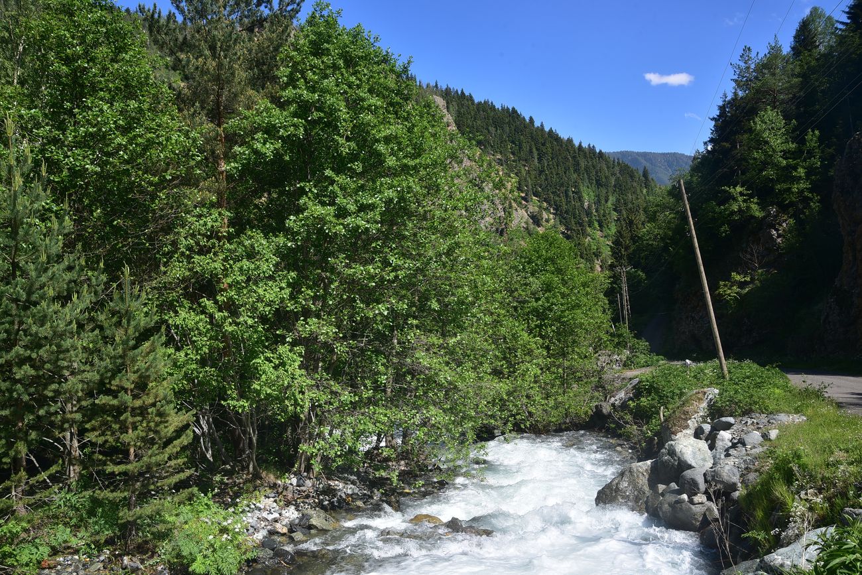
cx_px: 431
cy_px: 288
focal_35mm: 50
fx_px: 1197
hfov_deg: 39.6
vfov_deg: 27.0
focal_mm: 50
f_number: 13
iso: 160
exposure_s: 1/125
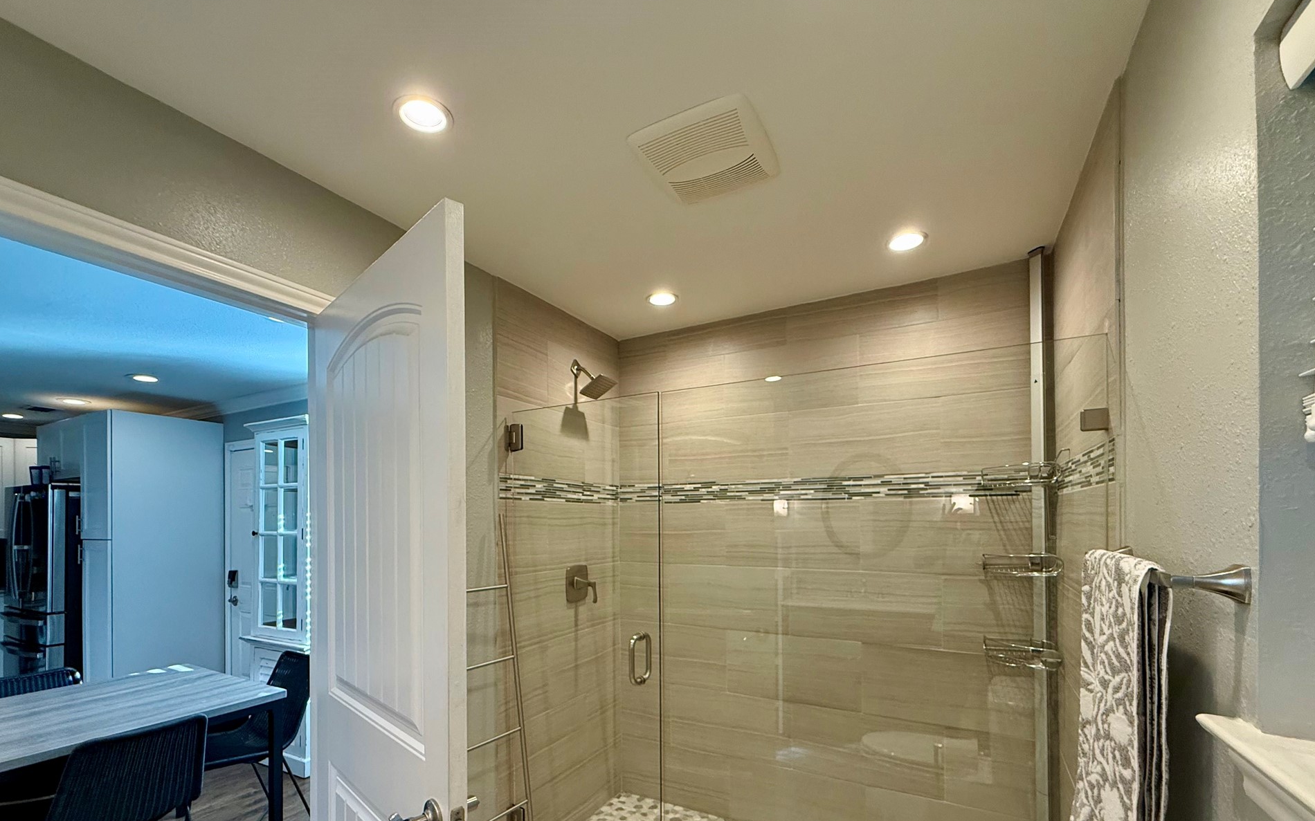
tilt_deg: +0.0
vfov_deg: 69.9
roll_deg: +0.4
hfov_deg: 97.8
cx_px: 642
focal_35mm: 16
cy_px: 521
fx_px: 573
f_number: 2.2
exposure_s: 1/120
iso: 250
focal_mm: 2.22
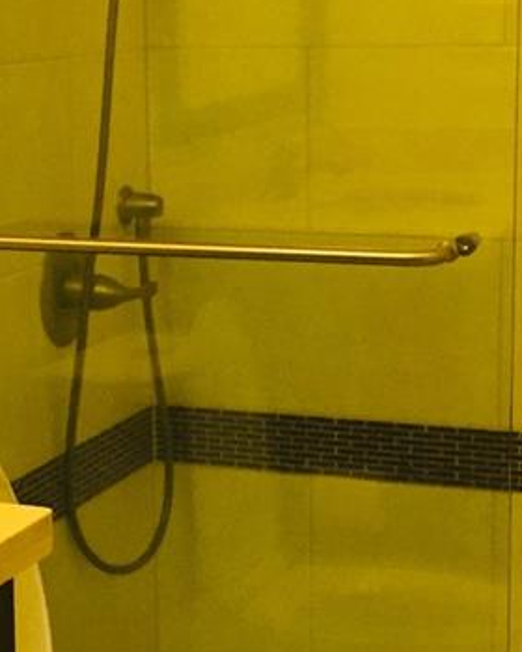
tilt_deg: -9.7
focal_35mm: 97
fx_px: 1873
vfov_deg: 19.8
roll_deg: +1.4
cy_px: 302
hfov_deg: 15.7
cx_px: 60
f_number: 2.2
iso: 200
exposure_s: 1/30
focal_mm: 4.15
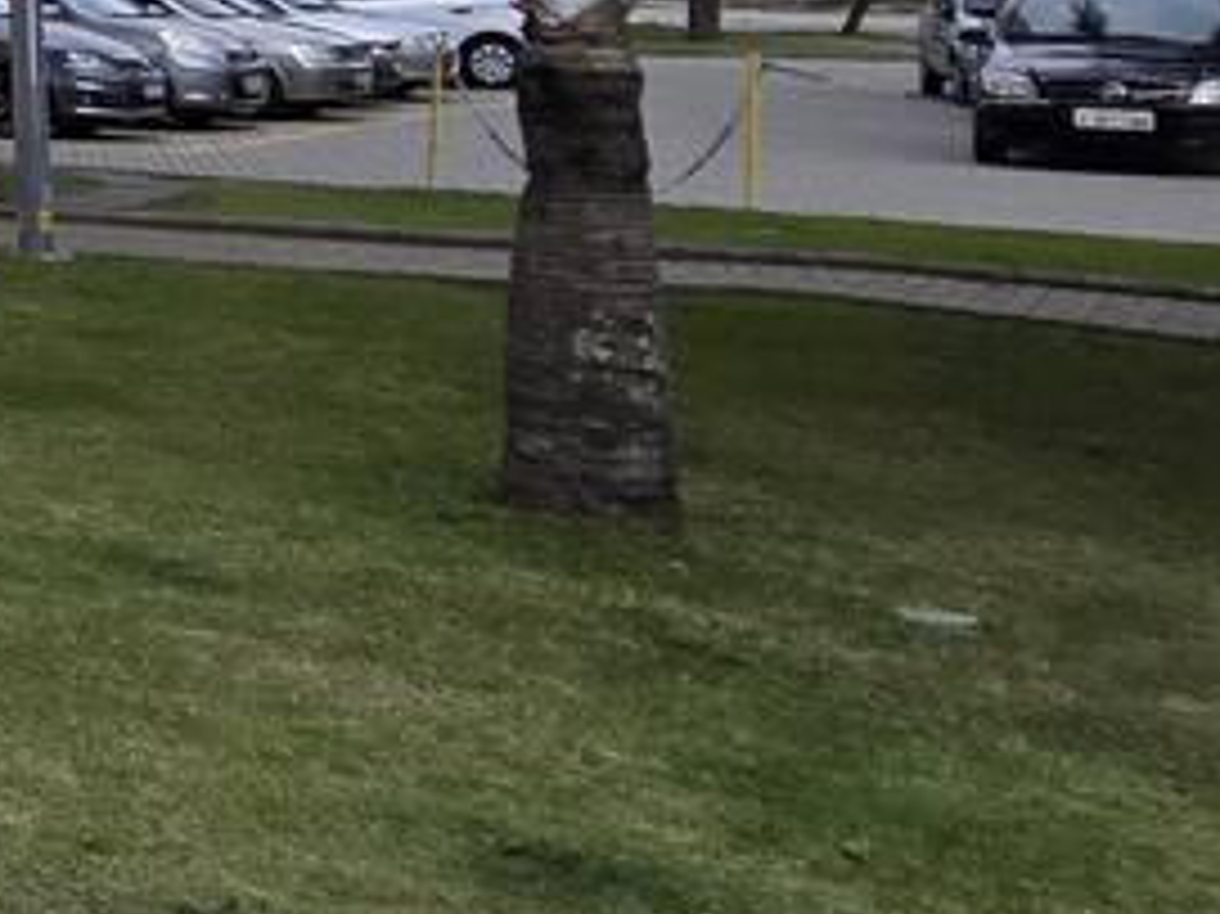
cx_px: -1508
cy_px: -203
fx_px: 2431
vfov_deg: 19.9
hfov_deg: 16.5
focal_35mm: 69
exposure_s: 1/2000
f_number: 2.2
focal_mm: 2.2
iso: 100
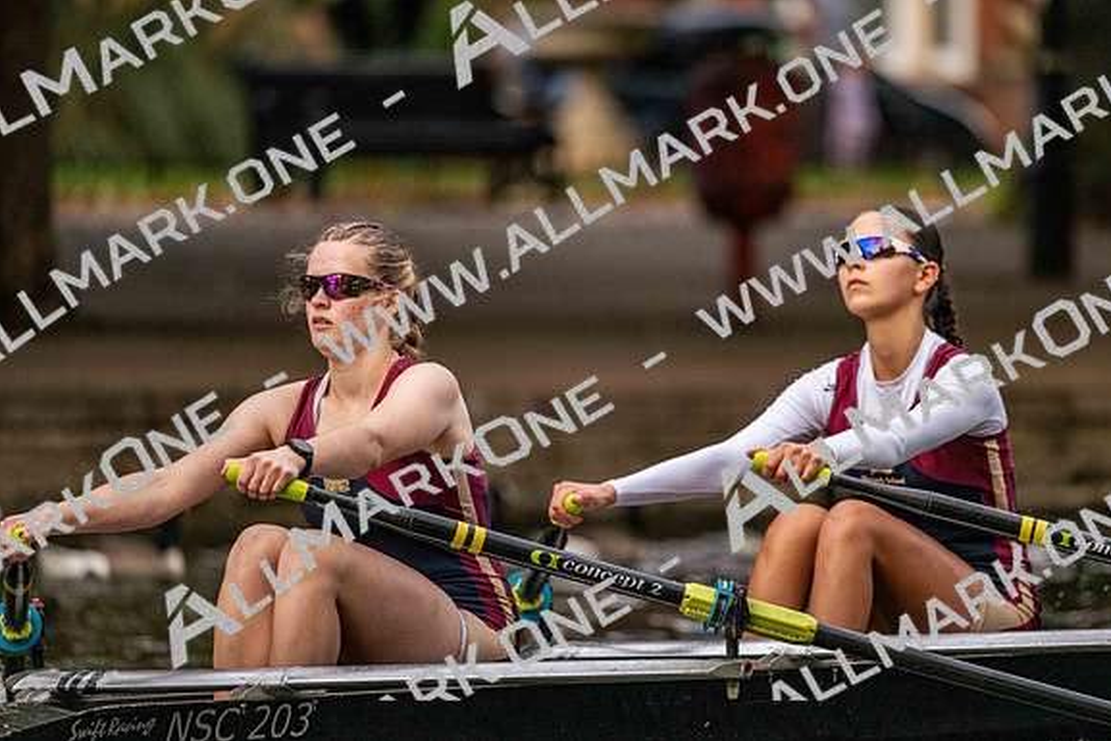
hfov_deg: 5.1
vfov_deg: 3.4
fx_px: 12409
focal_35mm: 402
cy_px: 370
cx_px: 556
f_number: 4.5
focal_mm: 400
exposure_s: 1/2500
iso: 2800
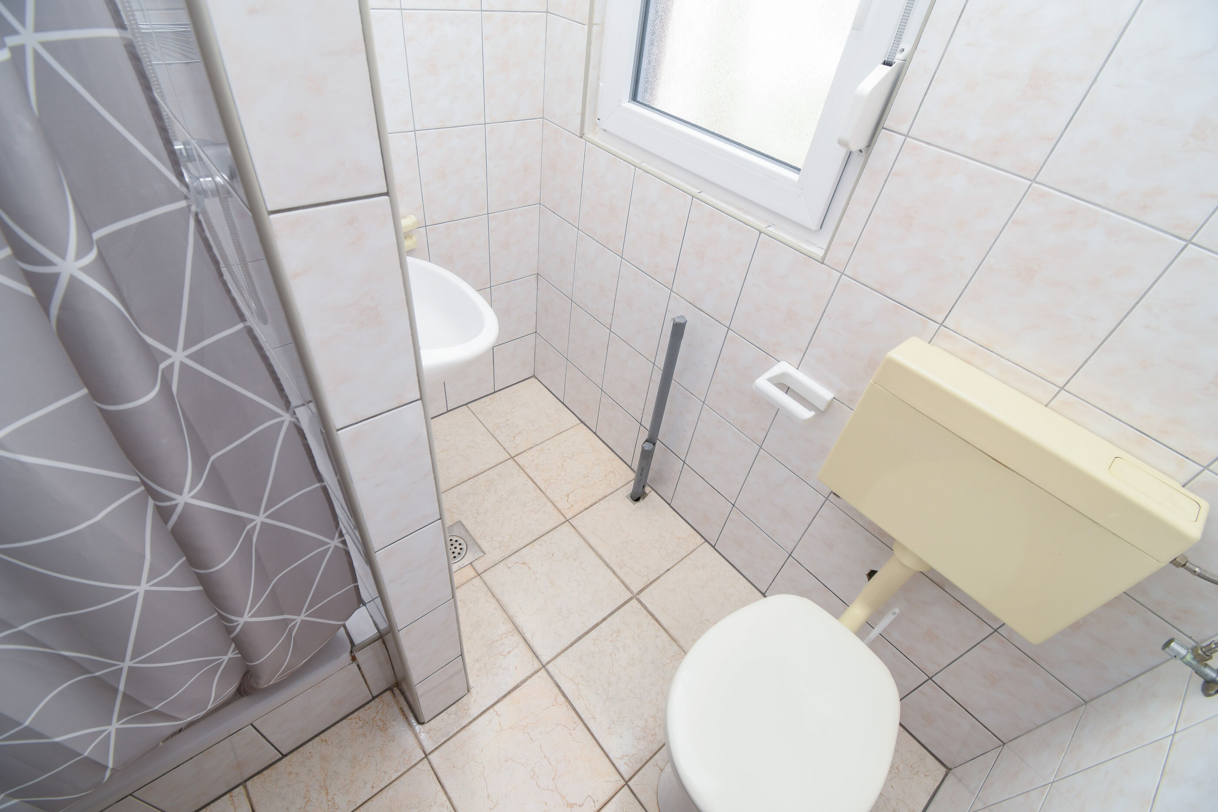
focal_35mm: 15
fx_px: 507
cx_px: 609
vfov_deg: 77.3
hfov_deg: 100.4
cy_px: 406
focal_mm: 10
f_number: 8
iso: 160
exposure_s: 1/100
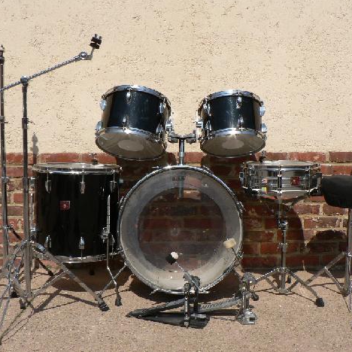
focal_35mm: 43
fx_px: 495
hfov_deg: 39.1
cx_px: 199
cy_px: 174
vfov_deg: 39.2
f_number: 5.6
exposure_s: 1/500
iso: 80
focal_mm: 6
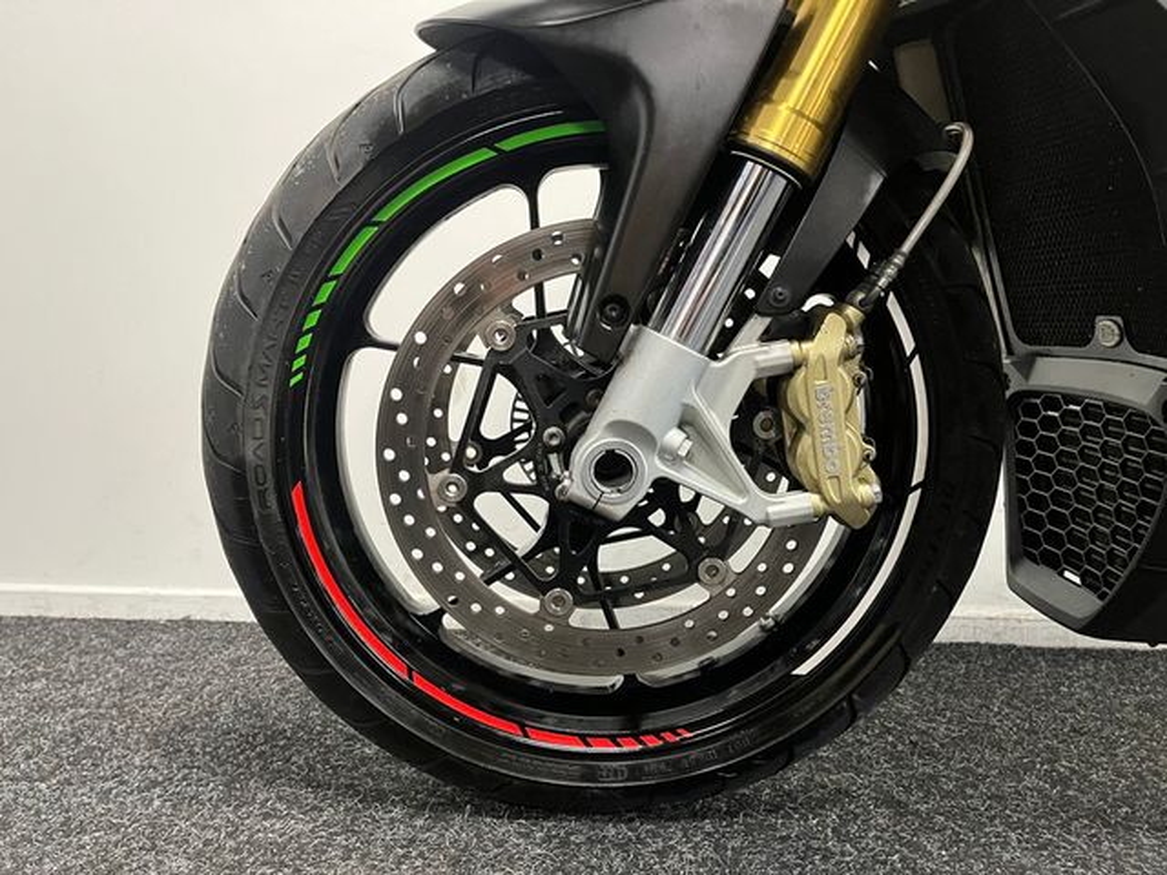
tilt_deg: -3.3
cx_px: 584
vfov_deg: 53.1
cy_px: 438
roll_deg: -2.1
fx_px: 877
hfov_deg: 67.3
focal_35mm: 26
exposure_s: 1/50
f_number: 1.6
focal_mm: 5.1
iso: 400
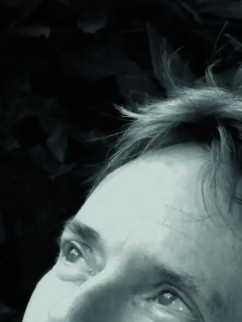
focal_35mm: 235
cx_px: 126
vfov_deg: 8.4
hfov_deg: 6.3
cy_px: 341
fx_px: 2189
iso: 400
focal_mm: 18.9
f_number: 5.9
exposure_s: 1/69.6
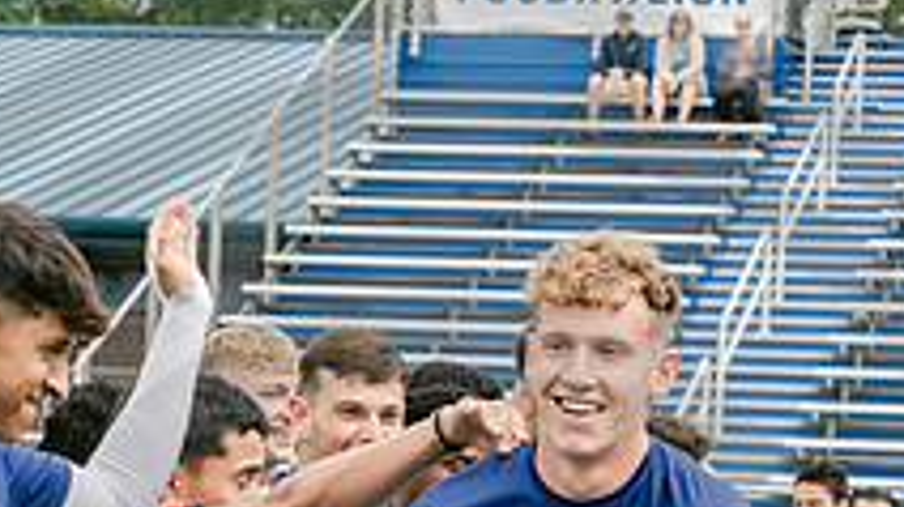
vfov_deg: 6.7
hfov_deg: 12.1
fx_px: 4265
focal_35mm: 178
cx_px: 418
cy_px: 726
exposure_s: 1/500
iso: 400
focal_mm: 62
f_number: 5.6
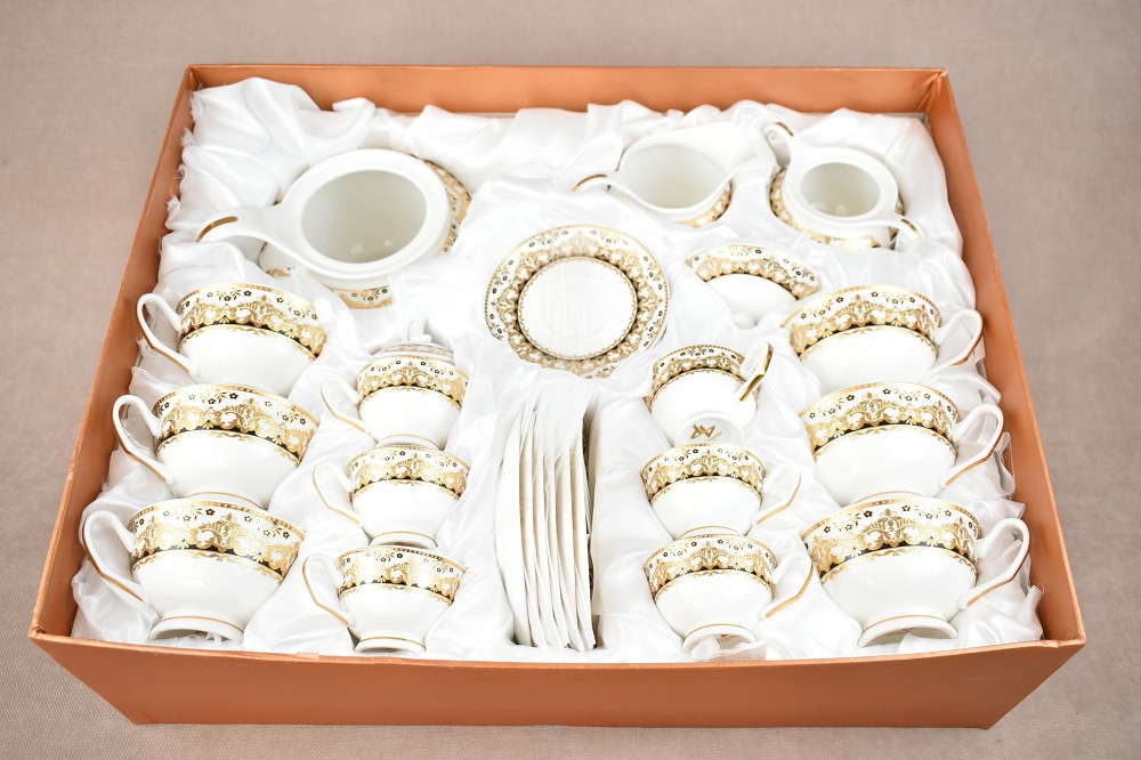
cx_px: 570
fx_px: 1093
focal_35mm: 34
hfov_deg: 55.1
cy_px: 380
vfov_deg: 38.3
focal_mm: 23
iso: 400
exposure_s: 1/80
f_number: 4.5
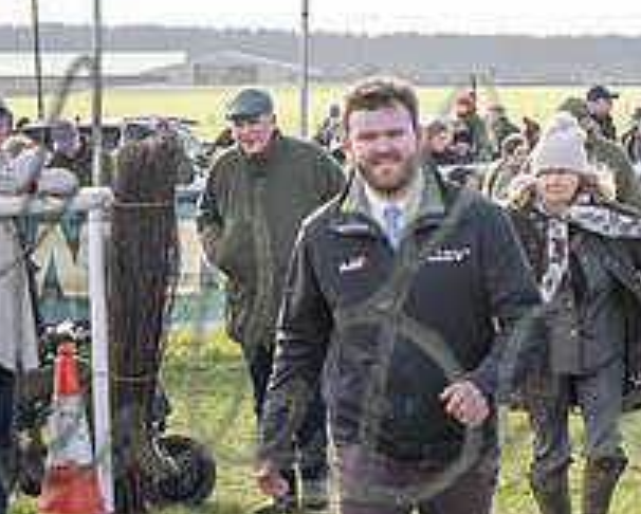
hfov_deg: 8.7
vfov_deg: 7.2
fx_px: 4083
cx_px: 1043
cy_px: 285
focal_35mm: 215
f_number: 4
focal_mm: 35
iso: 200
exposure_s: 1/400
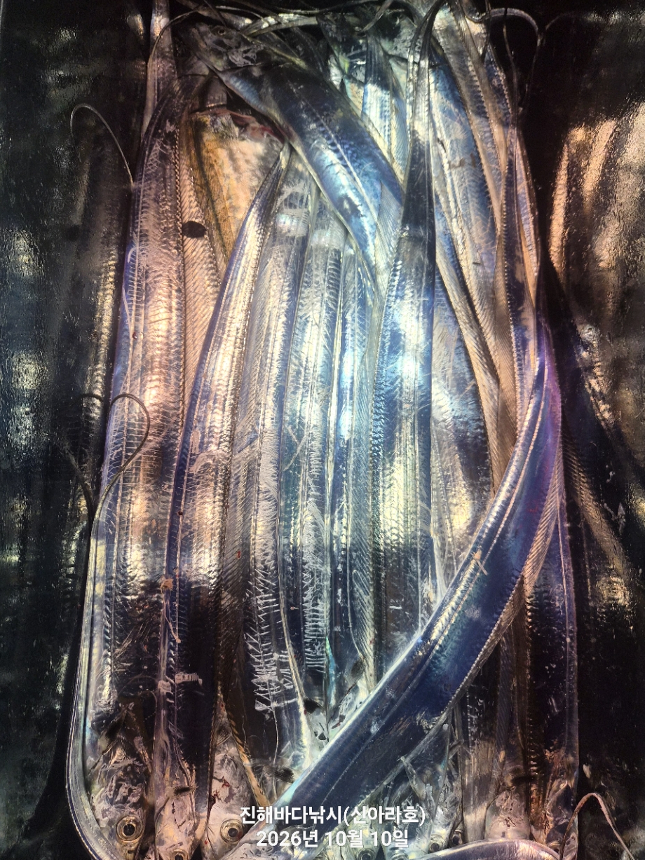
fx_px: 596
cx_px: 327
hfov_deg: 56.8
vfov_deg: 71.6
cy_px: 444
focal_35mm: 24
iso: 80
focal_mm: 5.4
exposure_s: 1/838
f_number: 1.8
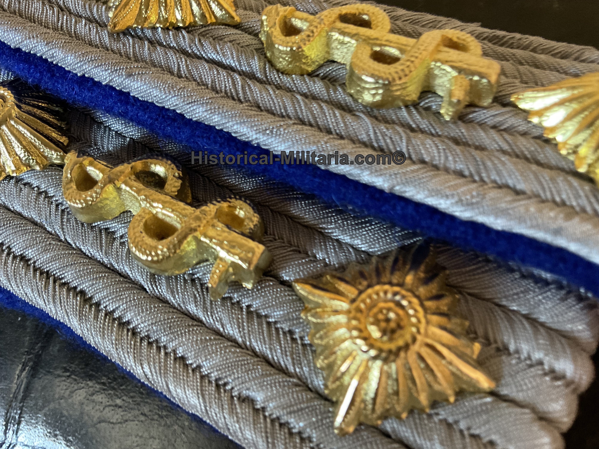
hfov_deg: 61.7
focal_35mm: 29
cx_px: 300
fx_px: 502
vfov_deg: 48.2
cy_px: 224
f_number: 1.8
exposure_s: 1/38
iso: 320
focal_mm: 3
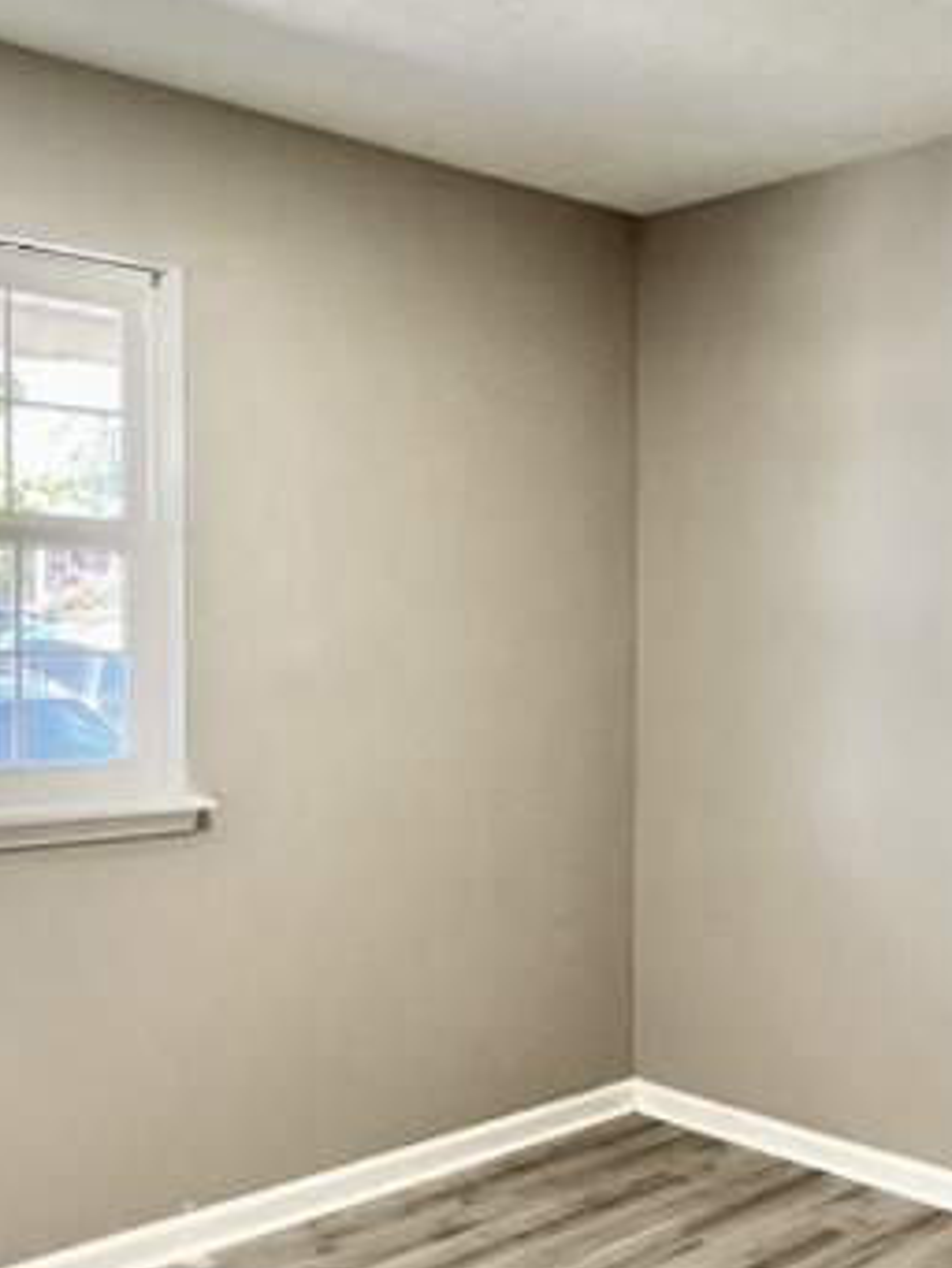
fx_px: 1429
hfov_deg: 36.8
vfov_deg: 47.8
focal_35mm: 39
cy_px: 699
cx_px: 524
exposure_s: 1/99
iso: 125
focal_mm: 1.57
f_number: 1.8
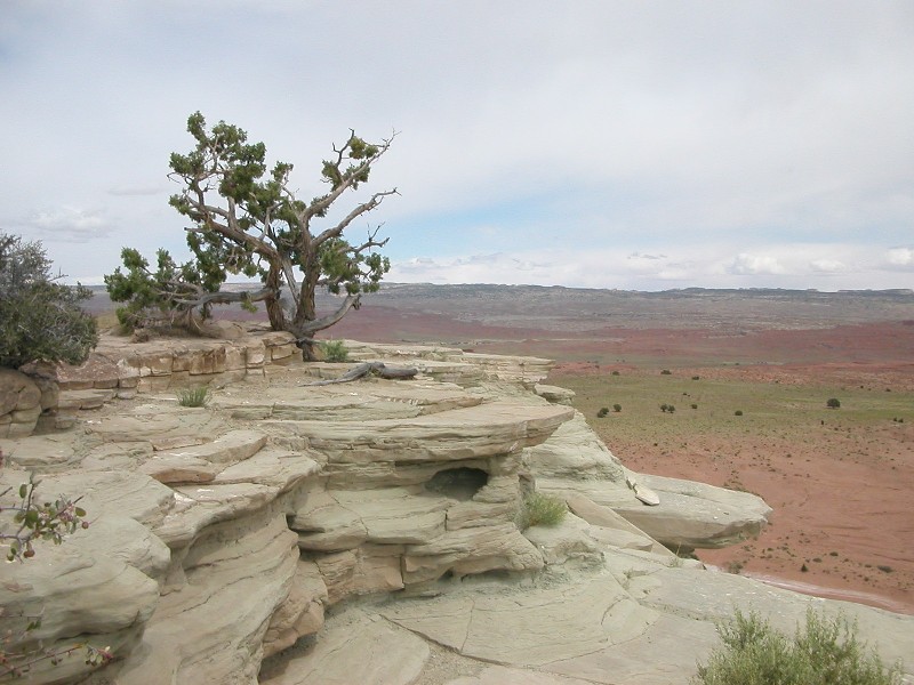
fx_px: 977
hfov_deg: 50.1
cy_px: 342
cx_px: 457
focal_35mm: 37
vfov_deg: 38.7
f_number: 2.7
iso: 100
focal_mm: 5.6
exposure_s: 1/2427
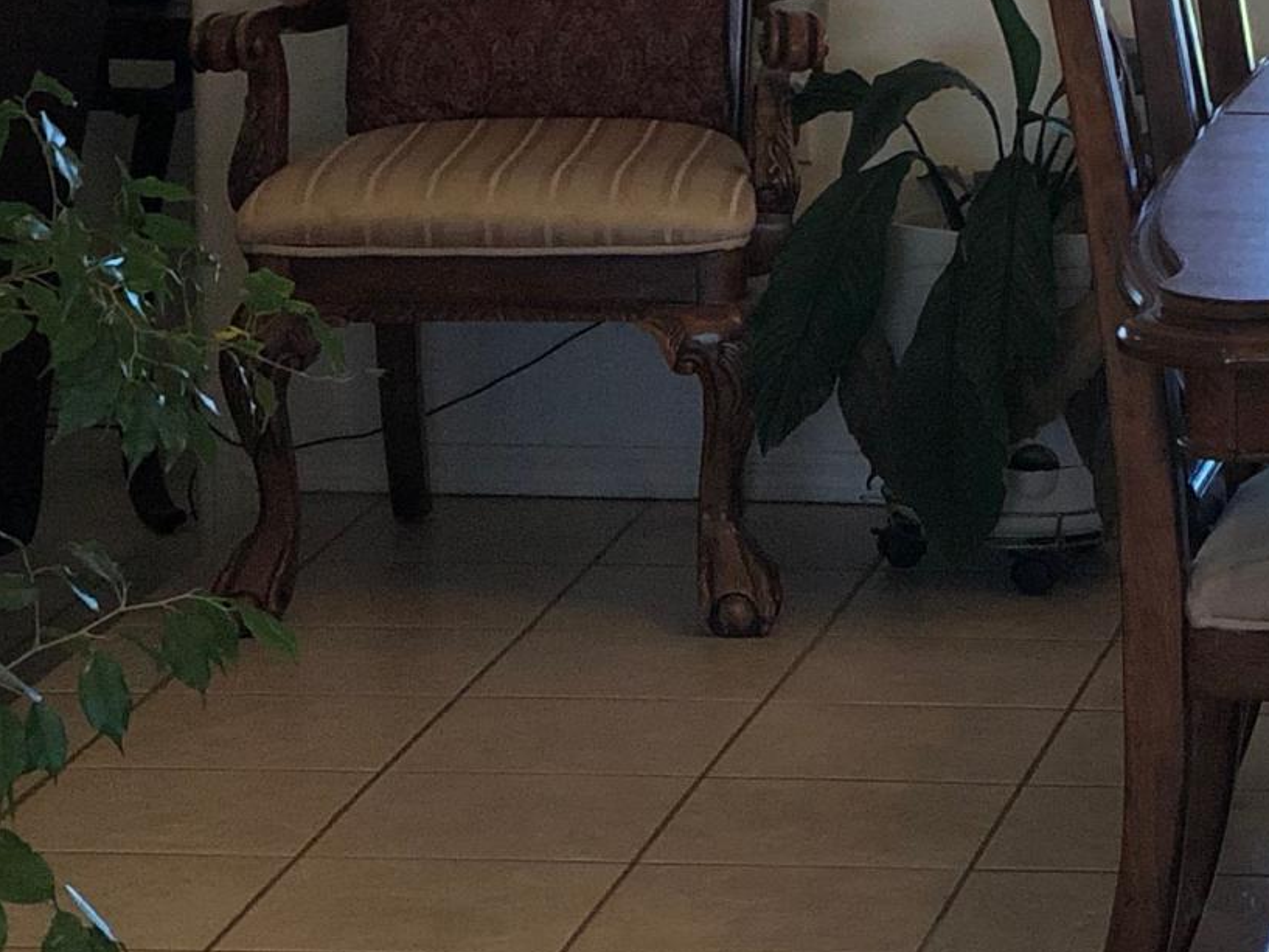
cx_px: 1681
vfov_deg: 7.7
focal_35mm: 191
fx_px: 7003
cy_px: -224
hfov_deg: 10.1
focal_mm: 6
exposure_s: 1/60
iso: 25
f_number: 2.4
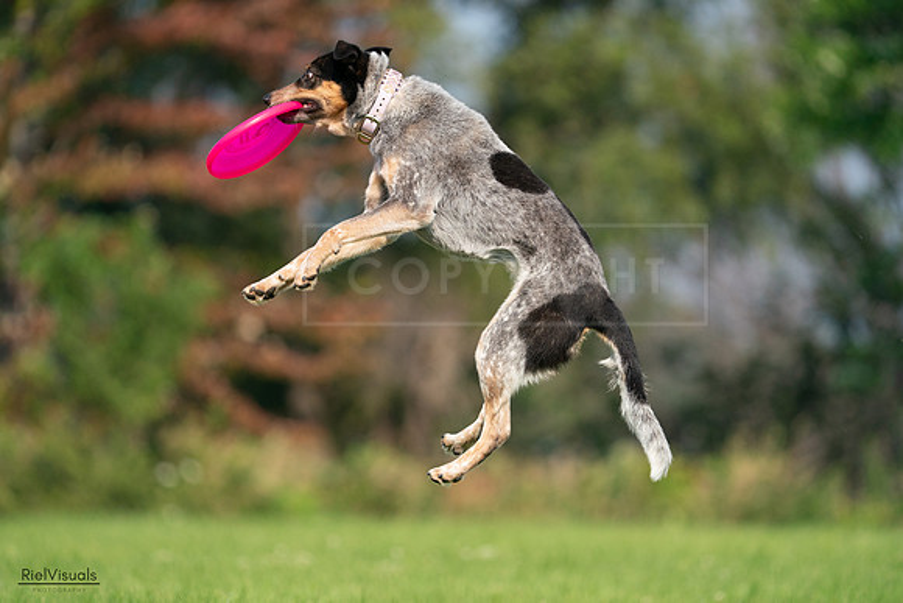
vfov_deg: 3.2
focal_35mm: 426
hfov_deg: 4.8
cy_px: 302
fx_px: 10687
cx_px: 452
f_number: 6.3
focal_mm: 426
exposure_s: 1/4000
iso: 1250
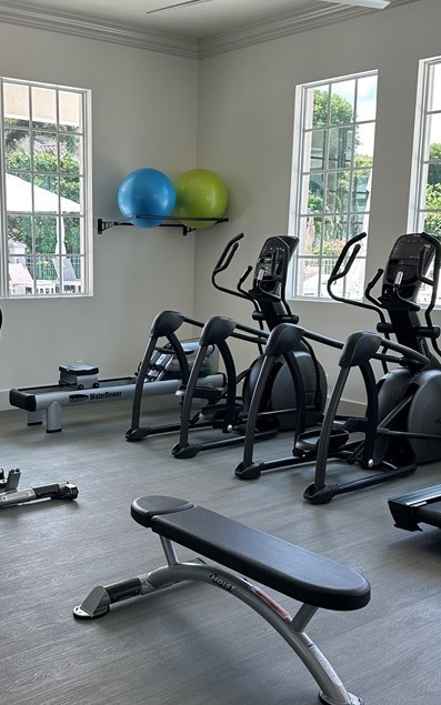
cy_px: 393
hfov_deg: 31.0
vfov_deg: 48.1
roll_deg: -1.9
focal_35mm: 41
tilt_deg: -9.0
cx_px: 150
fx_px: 788
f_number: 1.78
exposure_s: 1/288
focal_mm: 6.86
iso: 80
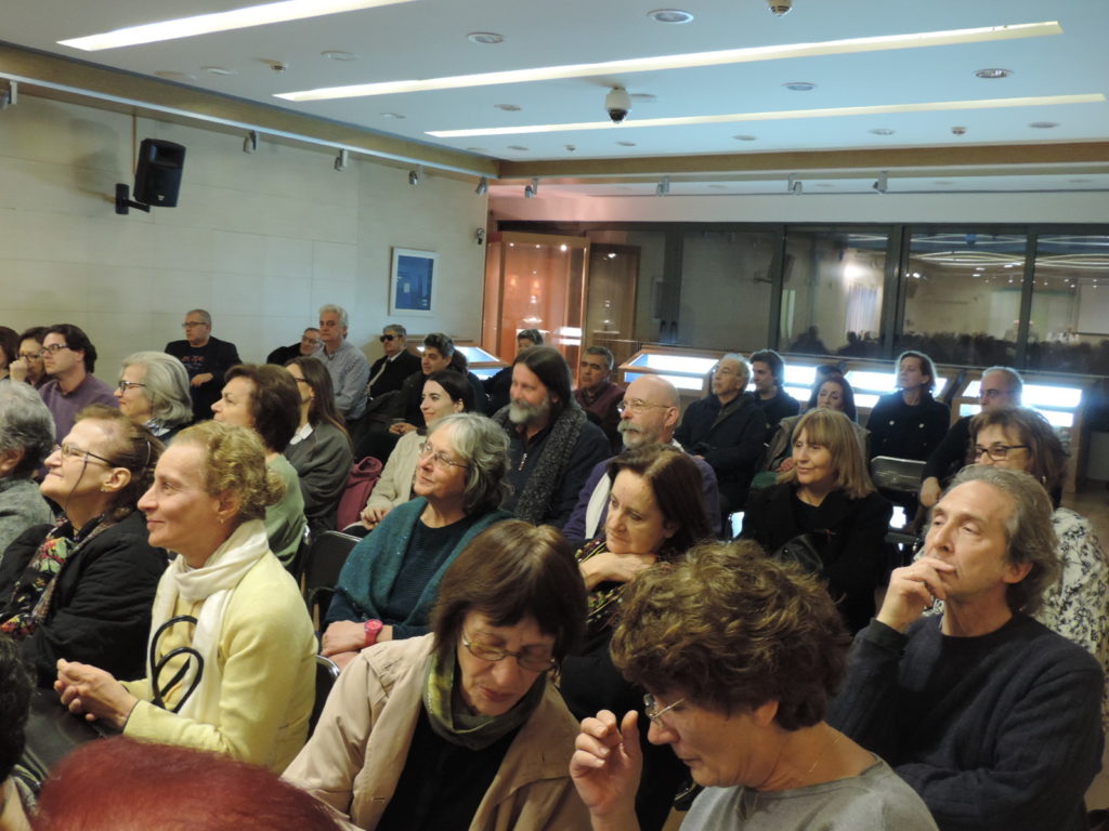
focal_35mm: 33
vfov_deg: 42.9
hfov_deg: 55.4
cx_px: 554
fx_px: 1057
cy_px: 416
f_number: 3.2
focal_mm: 5.8
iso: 560
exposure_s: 1/13
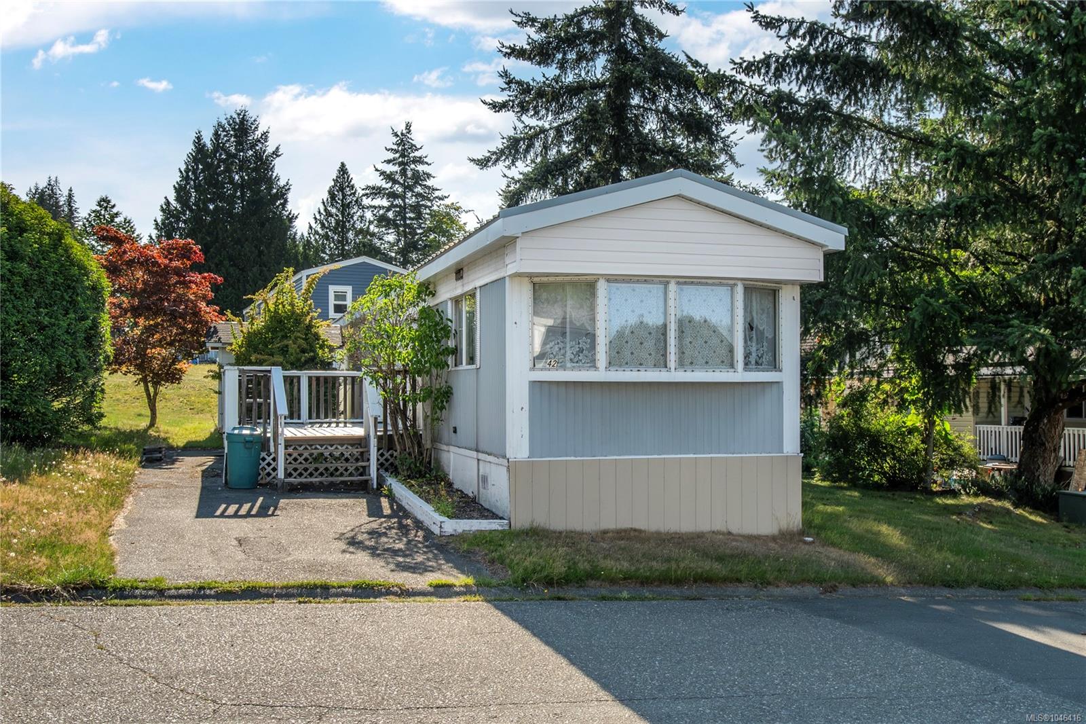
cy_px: 362
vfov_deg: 40.0
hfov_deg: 57.2
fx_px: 995
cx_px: 543
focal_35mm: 33
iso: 250
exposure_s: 1/800
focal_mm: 22
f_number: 11
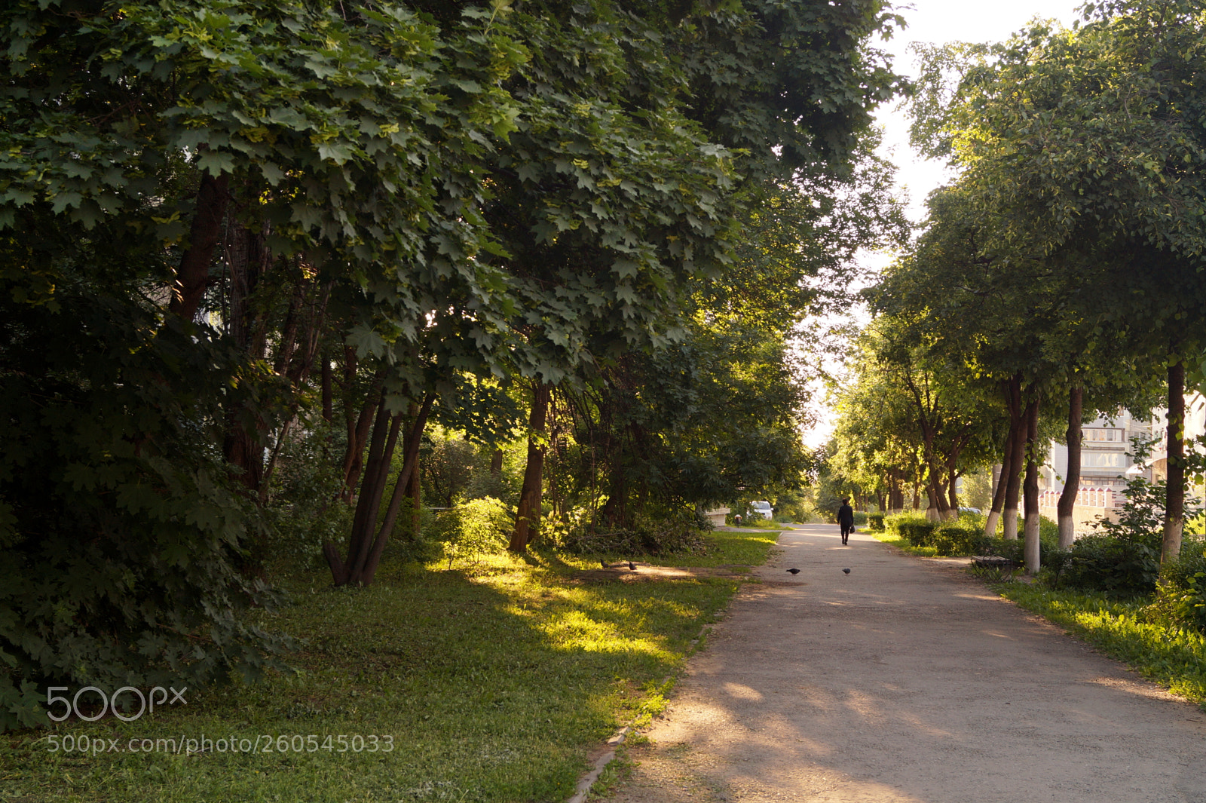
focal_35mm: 42
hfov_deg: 46.4
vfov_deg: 31.9
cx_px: 603
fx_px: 1406
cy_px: 402
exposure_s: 1/60
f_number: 8
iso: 100
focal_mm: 28
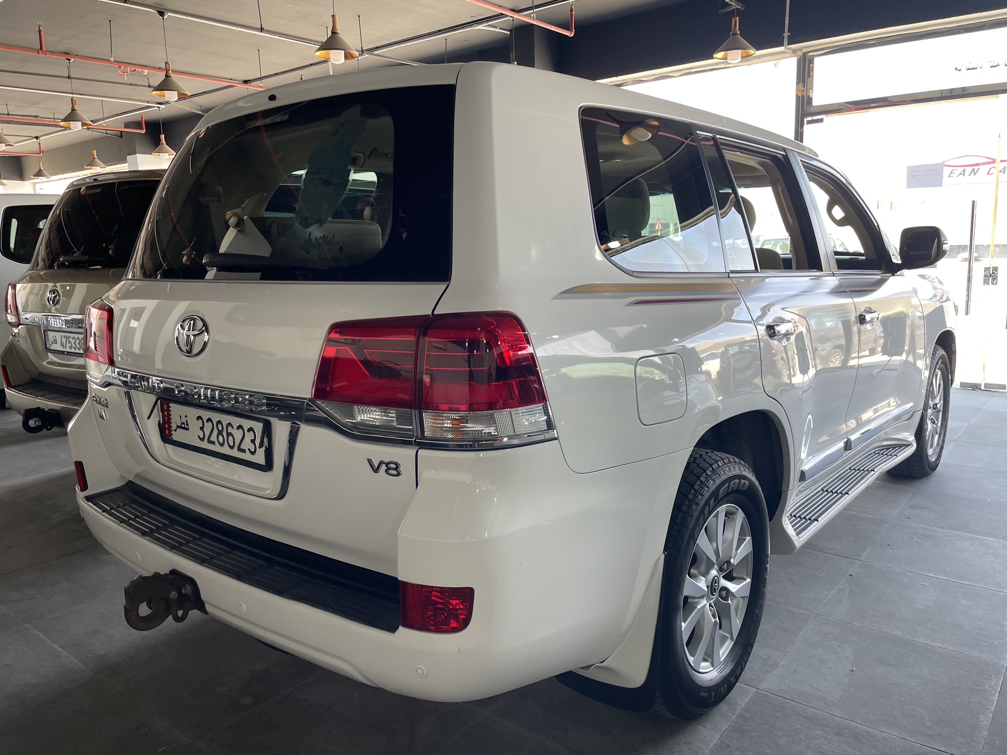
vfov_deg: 53.1
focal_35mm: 26
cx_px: 504
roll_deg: +1.5
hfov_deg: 67.3
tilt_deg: -9.0
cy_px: 378
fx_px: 756
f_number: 1.6
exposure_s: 1/121
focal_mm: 4.2
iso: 64
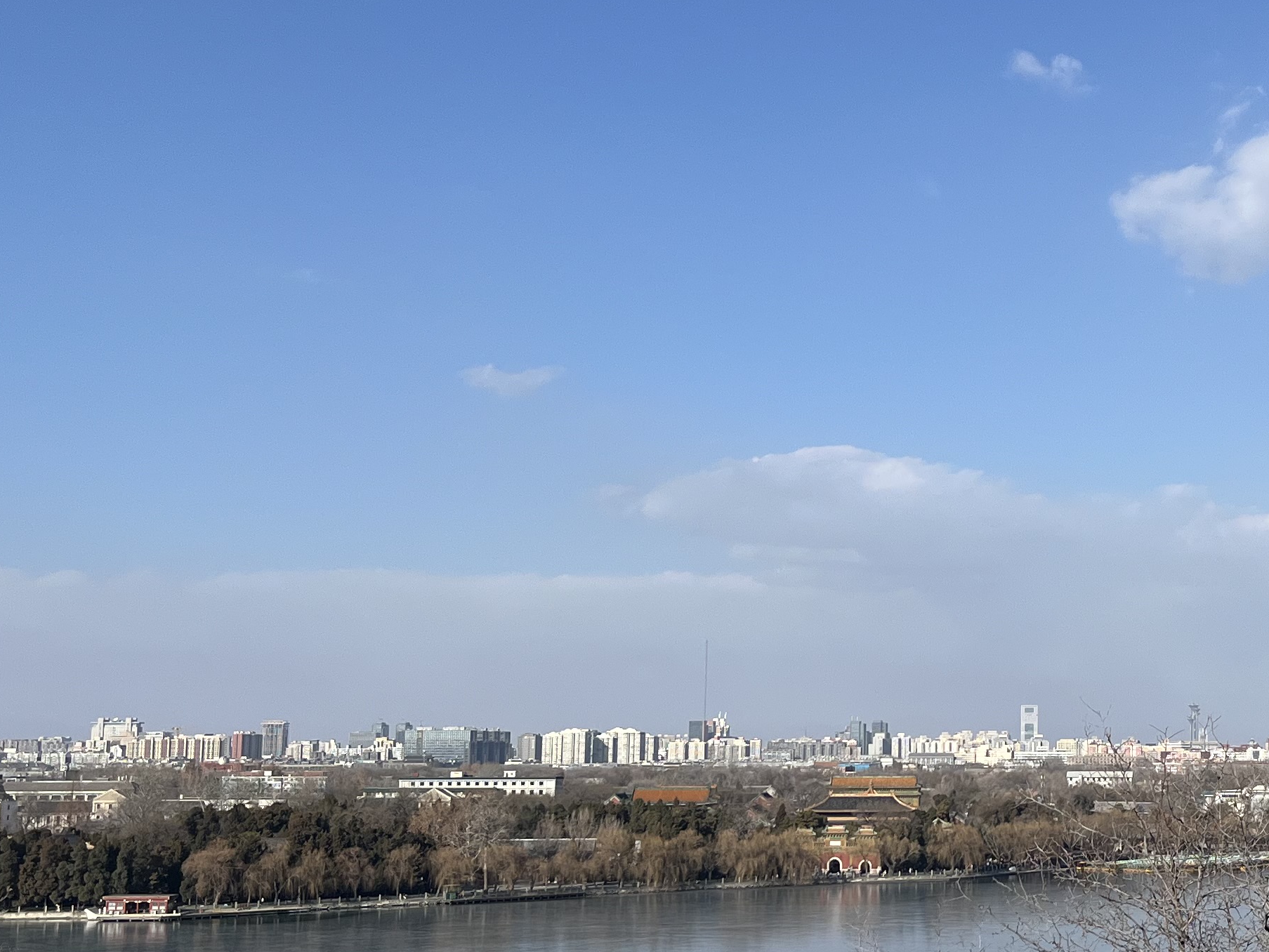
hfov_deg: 32.1
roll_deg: +0.3
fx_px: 2127
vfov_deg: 25.2
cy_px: 458
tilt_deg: +7.7
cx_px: 1060
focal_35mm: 58
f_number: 1.6
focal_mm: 5.1
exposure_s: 1/5076
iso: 50
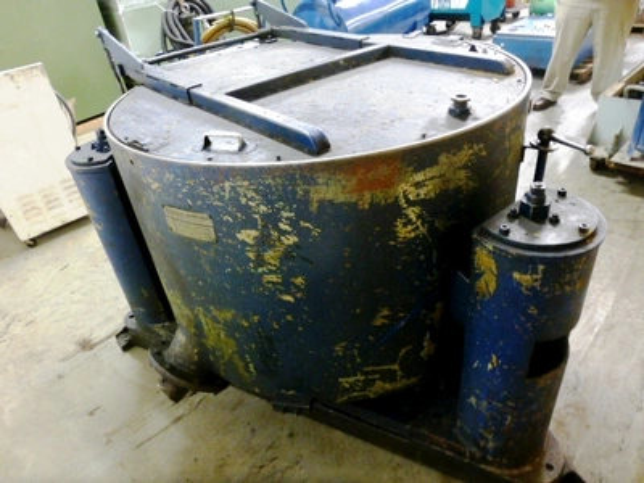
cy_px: 242
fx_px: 446
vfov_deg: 56.8
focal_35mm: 24
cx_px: 322
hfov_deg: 71.6
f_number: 3.3
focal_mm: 4.3
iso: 400
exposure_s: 1/4
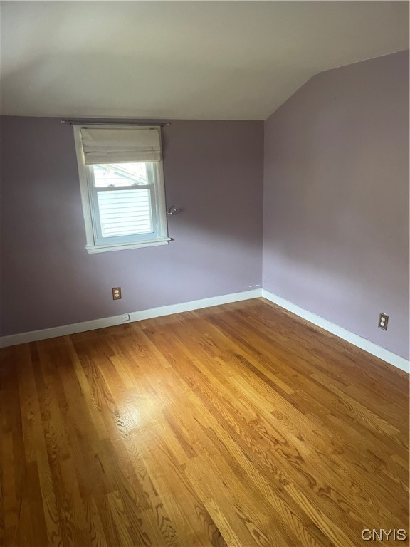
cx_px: 205
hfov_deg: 53.1
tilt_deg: -14.1
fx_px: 411
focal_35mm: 26
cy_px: 274
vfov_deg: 67.3
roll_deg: +1.0
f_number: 1.6
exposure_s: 1/60
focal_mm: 4.2
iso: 320
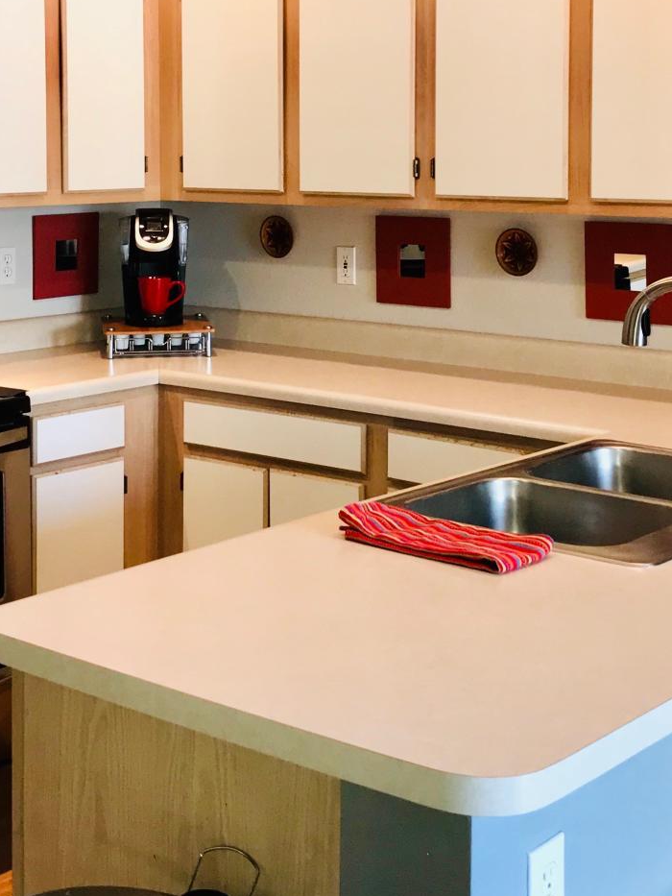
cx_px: 287
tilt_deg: -1.3
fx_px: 1553
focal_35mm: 60
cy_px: 225
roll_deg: -0.1
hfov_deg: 24.4
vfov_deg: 31.6
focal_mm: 3.99
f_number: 1.8
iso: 32
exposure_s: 1/30
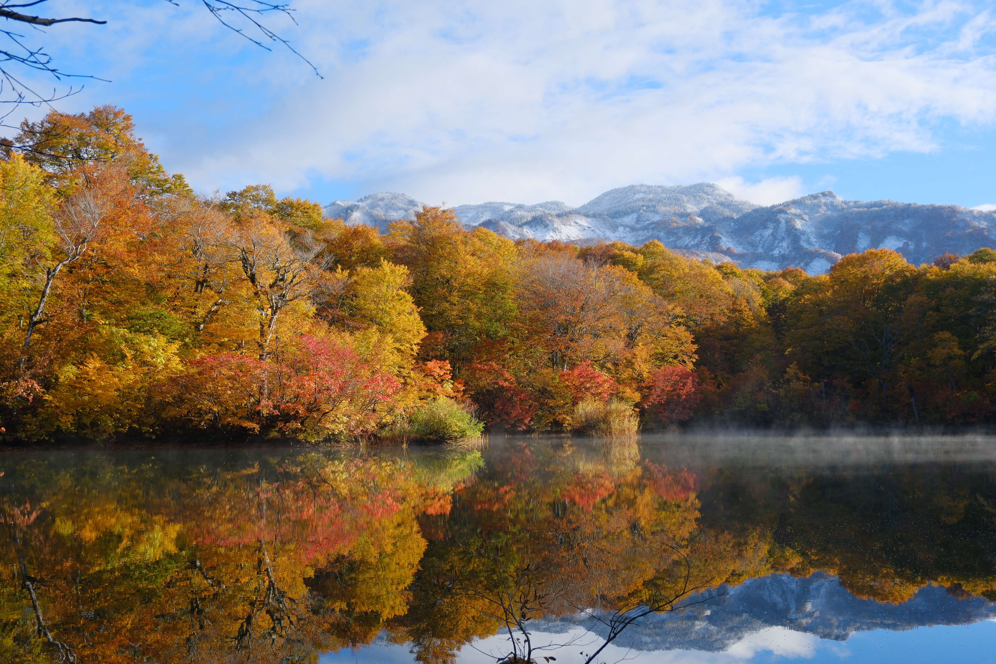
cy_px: 332
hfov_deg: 50.7
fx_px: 1051
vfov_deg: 35.1
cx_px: 498
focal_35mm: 38
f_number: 5.6
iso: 500
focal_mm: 25.6
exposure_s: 1/550
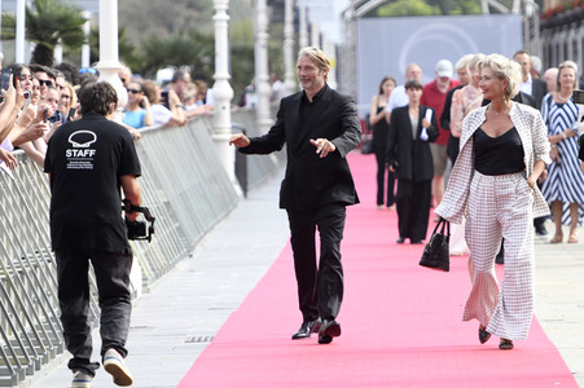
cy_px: 194
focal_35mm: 270
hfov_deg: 7.6
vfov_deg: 5.1
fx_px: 4377
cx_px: 292
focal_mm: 270
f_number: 5.6
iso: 800
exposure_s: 1/800
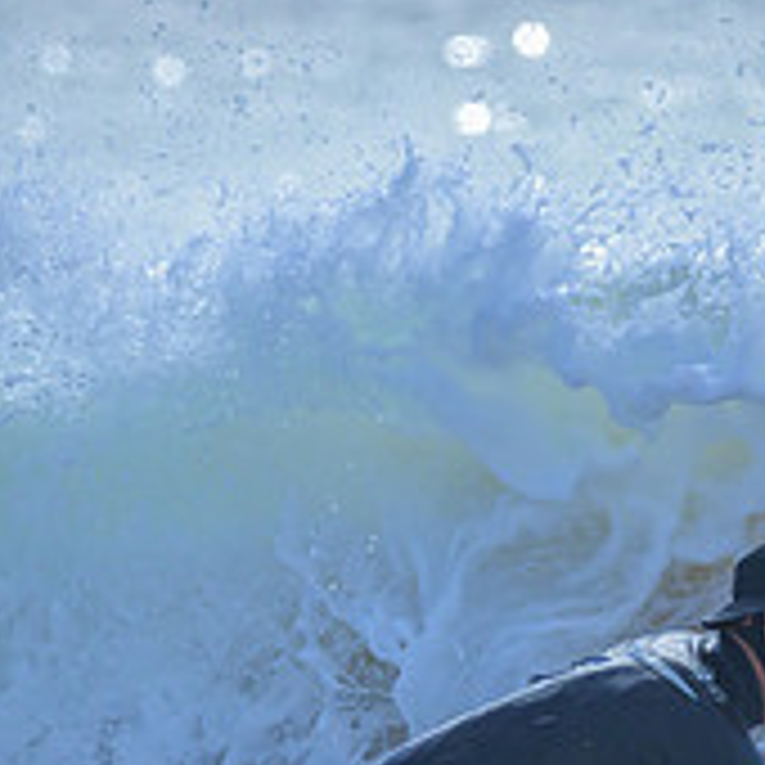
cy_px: 609
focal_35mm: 3183
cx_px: 607
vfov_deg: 0.6
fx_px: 79584
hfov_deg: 0.6
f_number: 6.3
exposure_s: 1/2000
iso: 220
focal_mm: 800
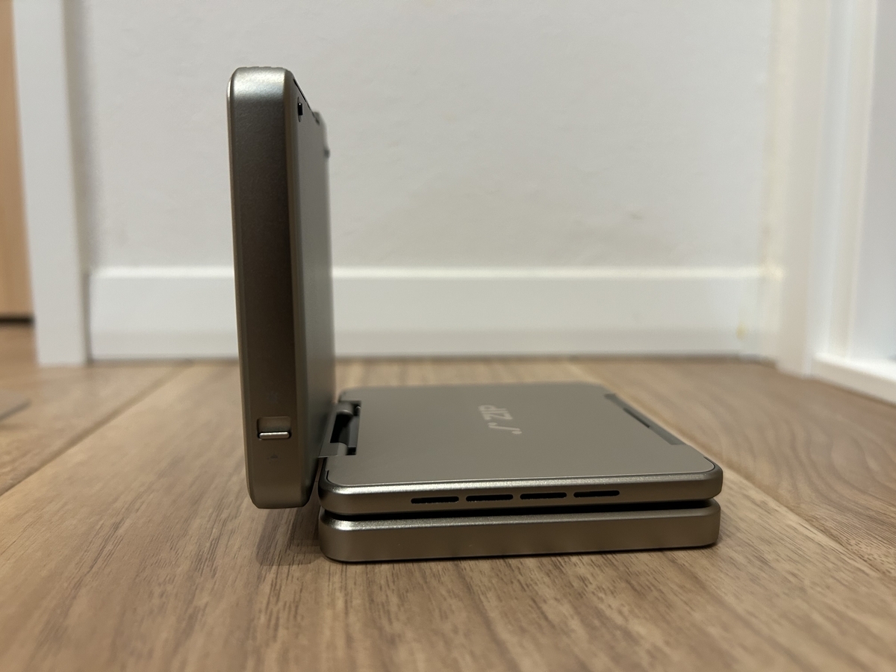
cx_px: 448
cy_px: 336
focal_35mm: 26
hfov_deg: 67.3
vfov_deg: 53.1
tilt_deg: -9.2
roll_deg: -0.3
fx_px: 673
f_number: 1.5
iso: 200
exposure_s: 1/60
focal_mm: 5.7
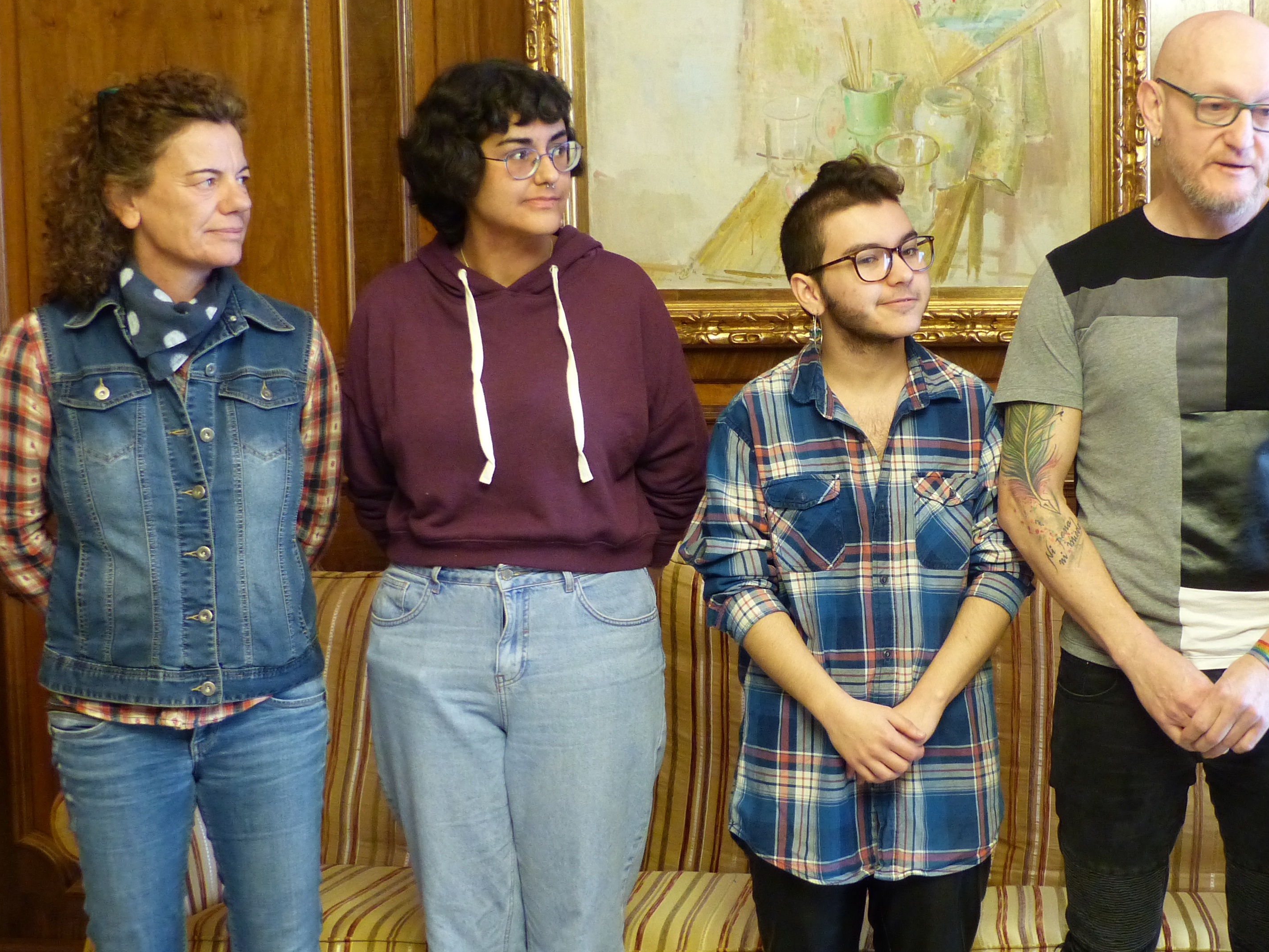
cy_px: 501
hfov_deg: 32.4
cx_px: 845
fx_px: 2163
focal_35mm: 59
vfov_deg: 24.8
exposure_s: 1/15
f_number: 2.8
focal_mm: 7.6
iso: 400
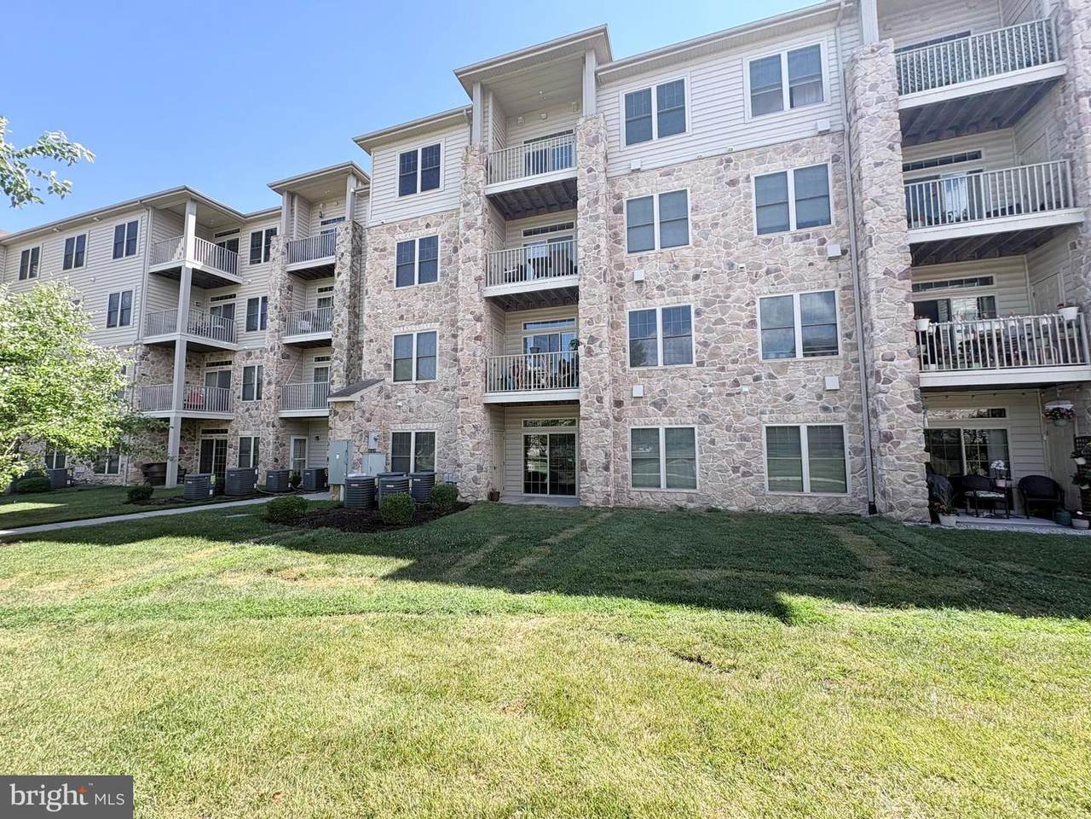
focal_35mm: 14
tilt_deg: +7.9
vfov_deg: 85.7
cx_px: 546
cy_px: 410
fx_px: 441
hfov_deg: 102.1
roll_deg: +0.4
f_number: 2.2
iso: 40
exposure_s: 1/357
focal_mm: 2.22
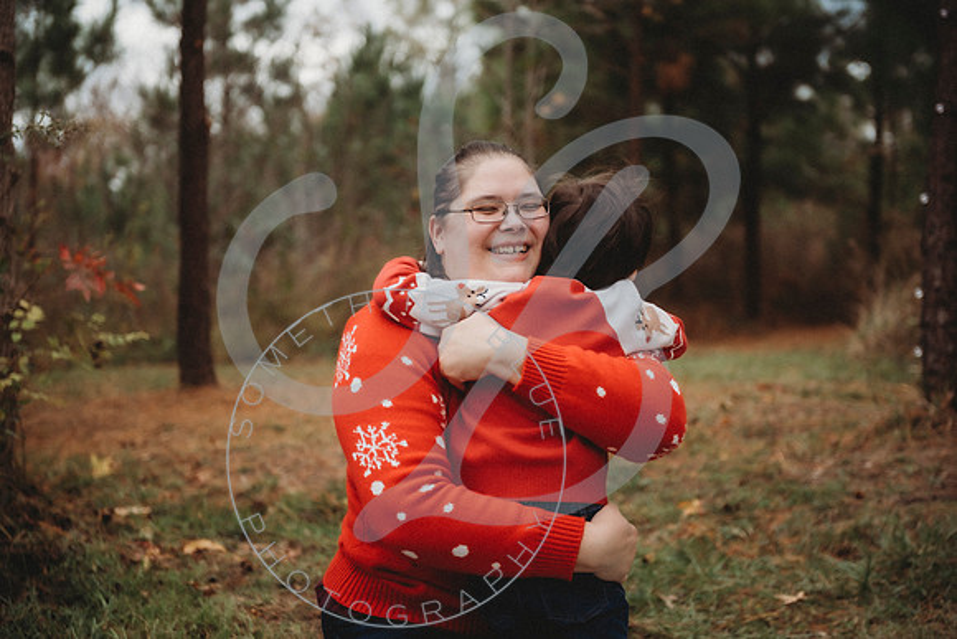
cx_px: 478
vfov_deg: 20.6
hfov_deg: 30.5
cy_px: 320
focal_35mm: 66
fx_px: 1755
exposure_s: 1/640
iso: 100
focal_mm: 66
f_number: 2.8
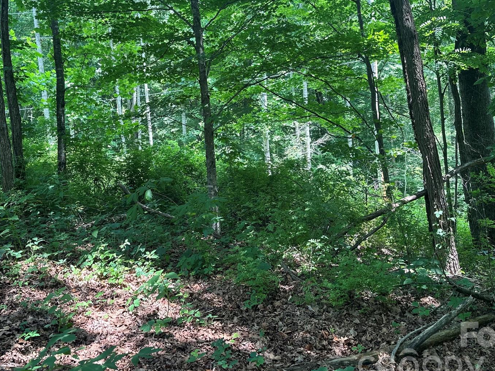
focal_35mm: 36
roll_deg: +4.3
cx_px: 205
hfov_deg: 51.1
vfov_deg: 39.1
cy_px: 114
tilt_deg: -2.2
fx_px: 515
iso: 64
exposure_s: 1/129
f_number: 1.78
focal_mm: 6.86
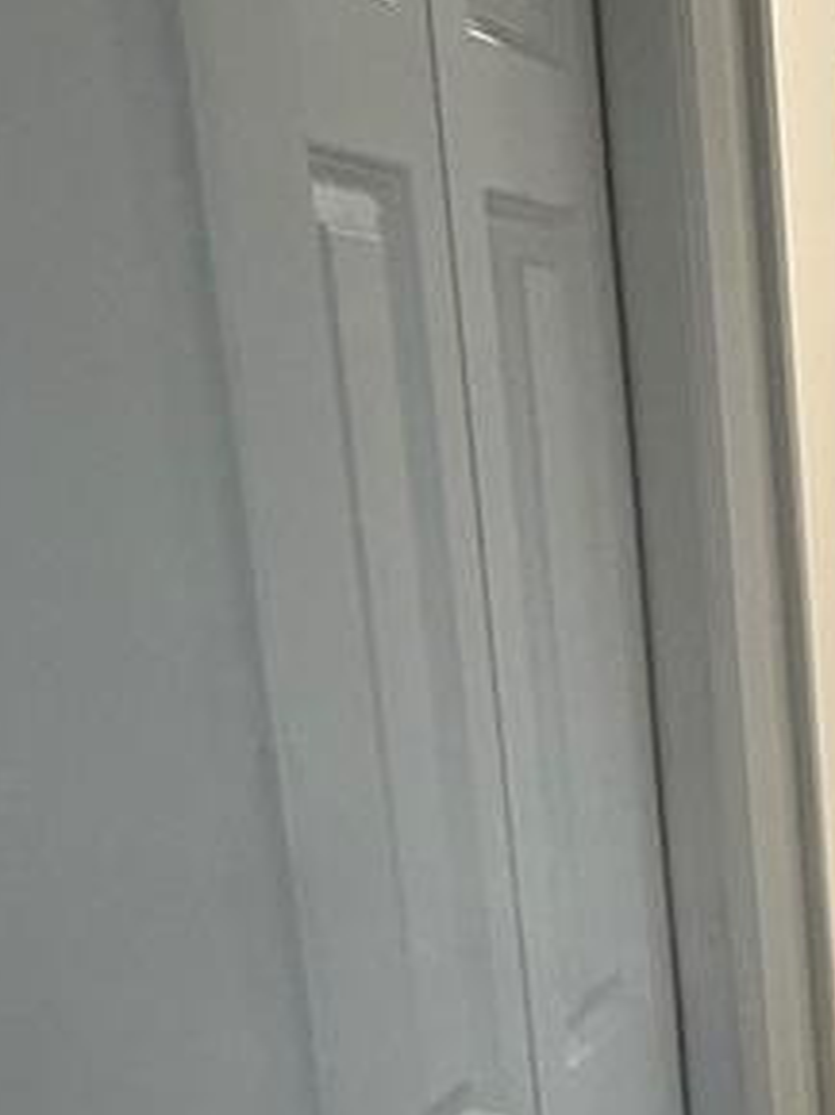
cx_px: 1331
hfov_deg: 20.6
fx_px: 1868
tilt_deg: -12.2
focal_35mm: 58
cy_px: 815
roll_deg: +0.4
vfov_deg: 32.7
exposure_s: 1/120
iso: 200
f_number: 2.2
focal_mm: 2.22
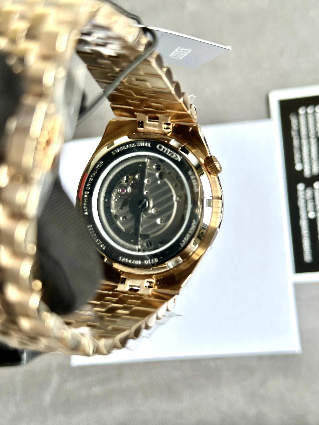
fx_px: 590
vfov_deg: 39.7
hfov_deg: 30.3
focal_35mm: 48
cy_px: 212
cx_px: 160
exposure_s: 1/60
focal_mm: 6.86
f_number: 1.78
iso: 100
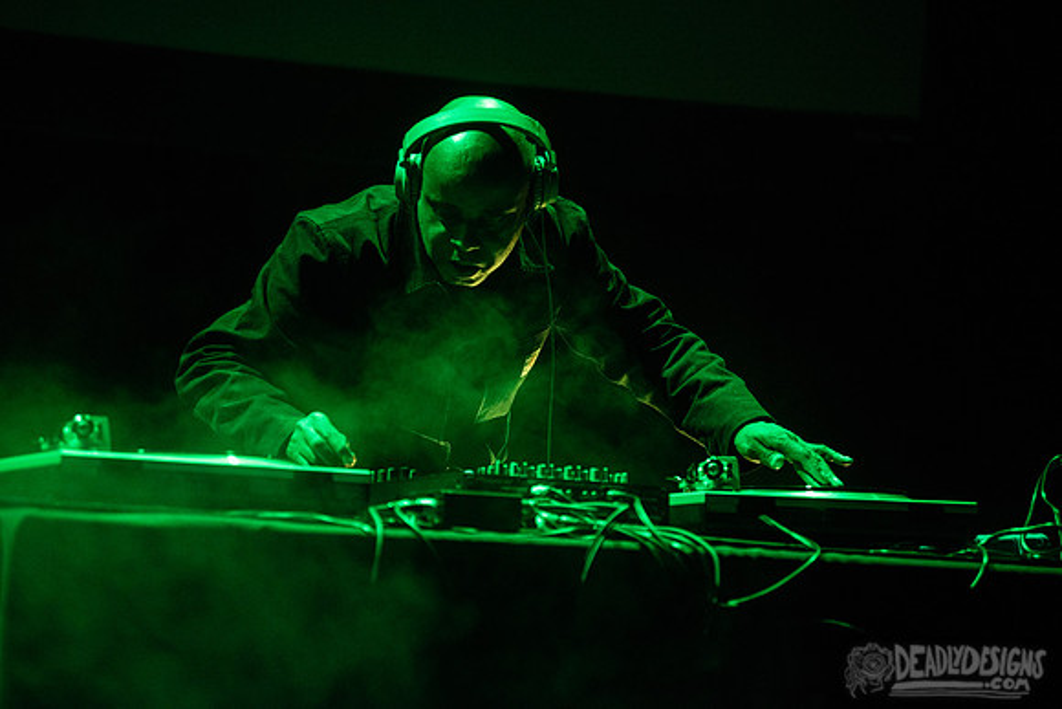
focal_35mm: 200
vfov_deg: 6.9
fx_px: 5901
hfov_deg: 10.3
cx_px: 531
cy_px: 354
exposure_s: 1/125
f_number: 3.2
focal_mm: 200
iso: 3200
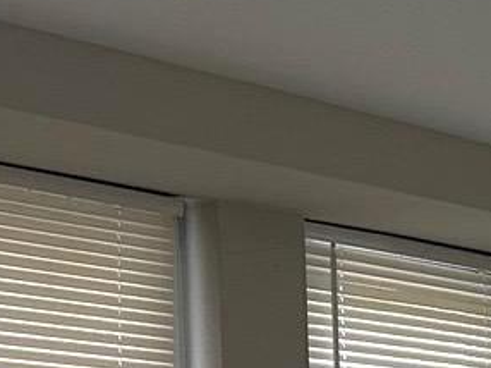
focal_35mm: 172
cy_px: 717
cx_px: 1080
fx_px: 2438
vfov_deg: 8.2
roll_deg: +0.6
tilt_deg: -2.6
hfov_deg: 10.3
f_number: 1.78
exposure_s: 1/60
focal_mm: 6.86
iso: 125
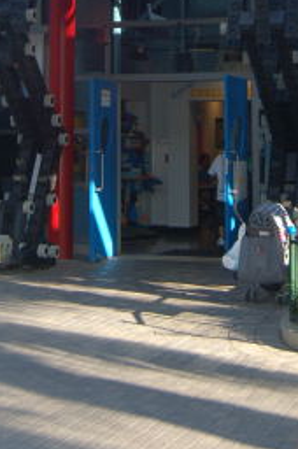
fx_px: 1120
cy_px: -25
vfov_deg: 21.6
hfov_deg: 15.1
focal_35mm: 90
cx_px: 115
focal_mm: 24
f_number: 4
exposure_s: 1/160
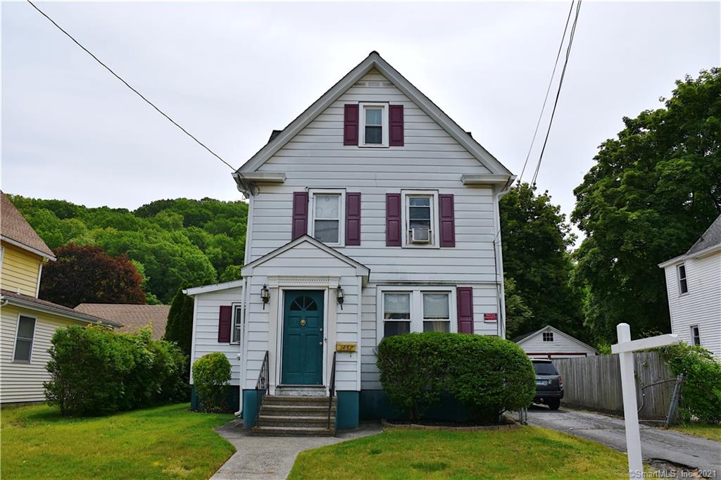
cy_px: 240
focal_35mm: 27
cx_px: 360
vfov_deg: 47.9
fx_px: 541
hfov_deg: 67.4
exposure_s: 1/500
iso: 100
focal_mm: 18
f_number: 8
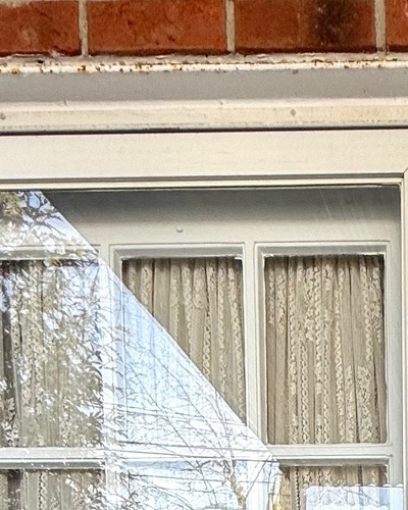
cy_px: 795
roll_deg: +0.3
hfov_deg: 22.3
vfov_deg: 23.2
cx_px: 497
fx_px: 951
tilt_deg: -4.9
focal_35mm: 63
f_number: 2.2
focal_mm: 2.22
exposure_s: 1/347
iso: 50
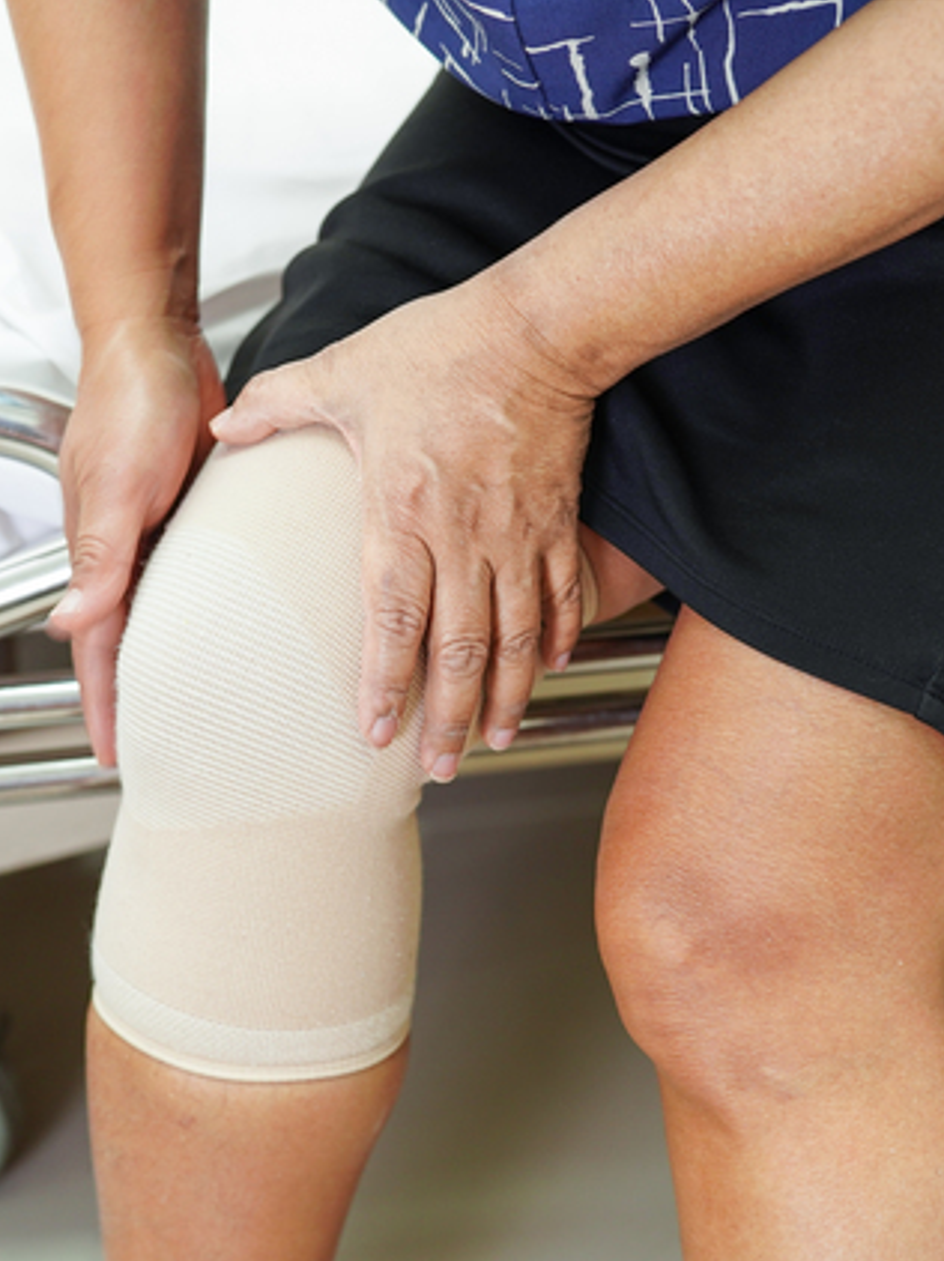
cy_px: 635
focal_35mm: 73
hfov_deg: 20.1
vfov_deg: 26.7
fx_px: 2657
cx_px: 412
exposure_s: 1/60
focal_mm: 50
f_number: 2.5
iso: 640
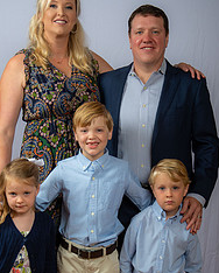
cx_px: 101
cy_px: 188
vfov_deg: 23.4
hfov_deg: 19.0
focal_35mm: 81
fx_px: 655
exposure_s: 1/200
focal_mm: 45
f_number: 6.3
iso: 250
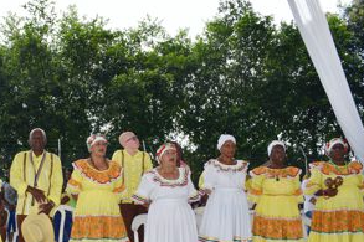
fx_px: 465
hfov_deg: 41.2
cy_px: 163
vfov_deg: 29.0
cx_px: 81
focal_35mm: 46
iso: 100
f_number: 6.3
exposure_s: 1/160
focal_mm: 18
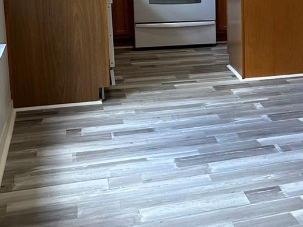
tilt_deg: -9.9
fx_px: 648
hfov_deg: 23.0
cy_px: 29
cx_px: 409
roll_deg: -2.3
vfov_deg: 19.6
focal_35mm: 74
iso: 125
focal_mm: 6.86
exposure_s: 1/120
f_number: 1.78
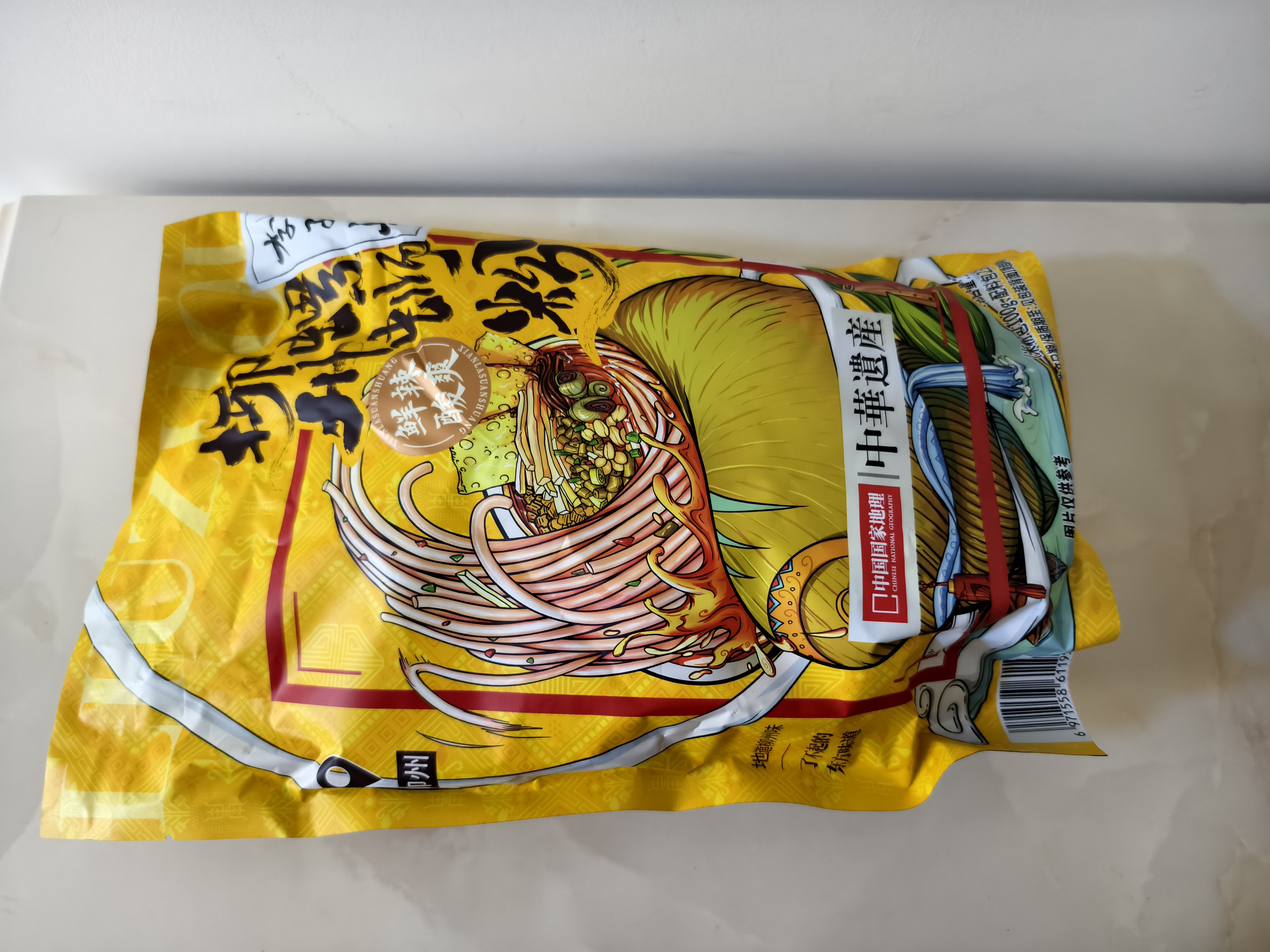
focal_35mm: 23
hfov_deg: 73.9
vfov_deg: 58.9
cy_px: 476
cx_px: 635
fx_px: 844
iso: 2116
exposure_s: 1/16.7
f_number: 1.57
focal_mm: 5.6
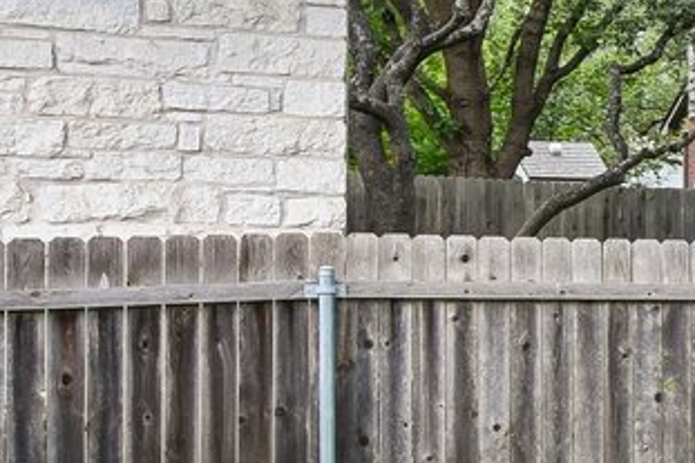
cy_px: 314
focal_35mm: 112
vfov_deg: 12.2
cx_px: 1676
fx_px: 2161
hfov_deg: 13.4
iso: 100
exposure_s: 1/20
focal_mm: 17
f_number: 8
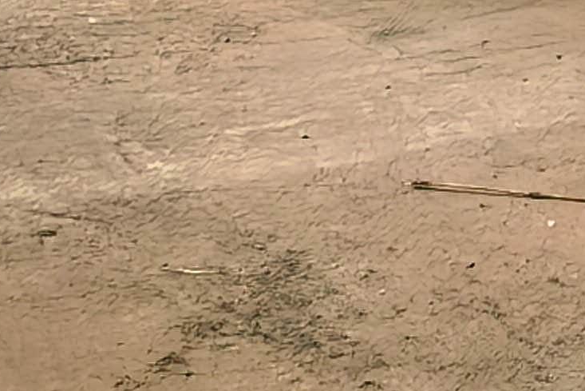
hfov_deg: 7.2
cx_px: 997
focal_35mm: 279
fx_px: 4534
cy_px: -820
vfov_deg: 4.7
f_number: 2
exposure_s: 1/15385
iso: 50
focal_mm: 5.75
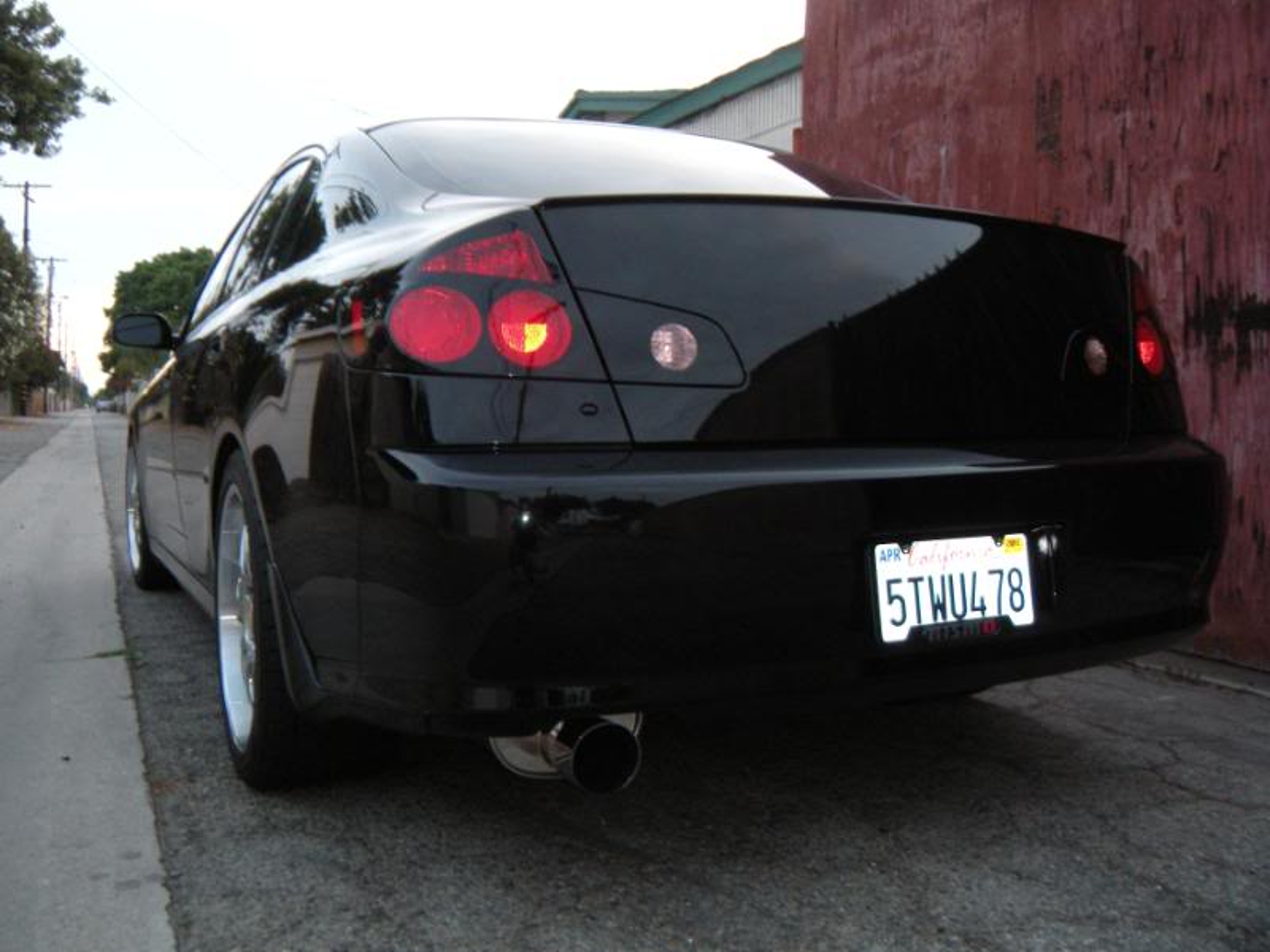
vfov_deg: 40.7
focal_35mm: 35
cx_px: 635
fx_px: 1284
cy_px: 476
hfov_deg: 52.6
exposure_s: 1/30
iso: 200
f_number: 3.8
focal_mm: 5.9
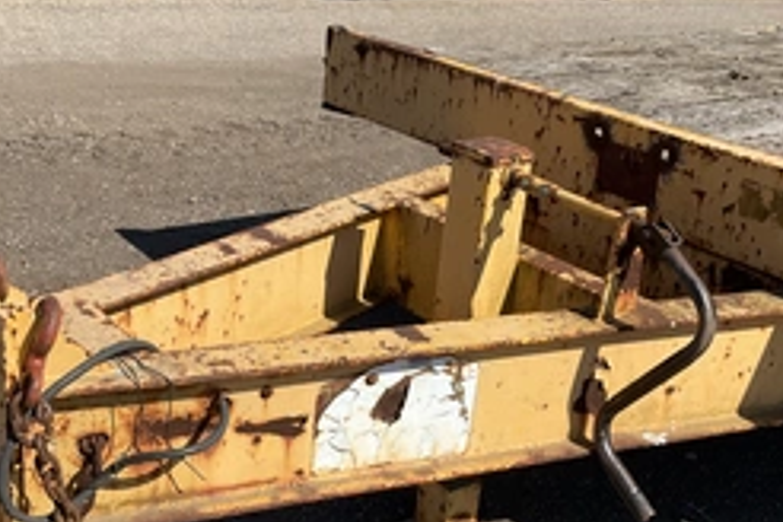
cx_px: 382
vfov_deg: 27.5
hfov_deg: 40.3
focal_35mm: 49
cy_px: 318
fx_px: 1066
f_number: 1.8
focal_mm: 3
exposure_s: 1/1984
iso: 25
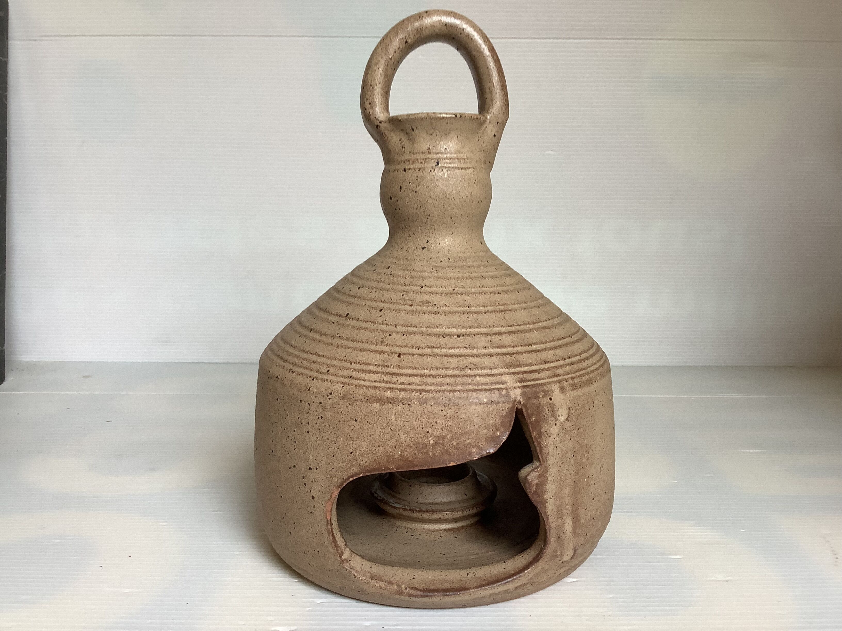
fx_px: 754
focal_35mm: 31
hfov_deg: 58.4
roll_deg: +0.1
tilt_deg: -8.5
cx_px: 421
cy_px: 316
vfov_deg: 45.4
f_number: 2.4
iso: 64
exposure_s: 1/60
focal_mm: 3.3
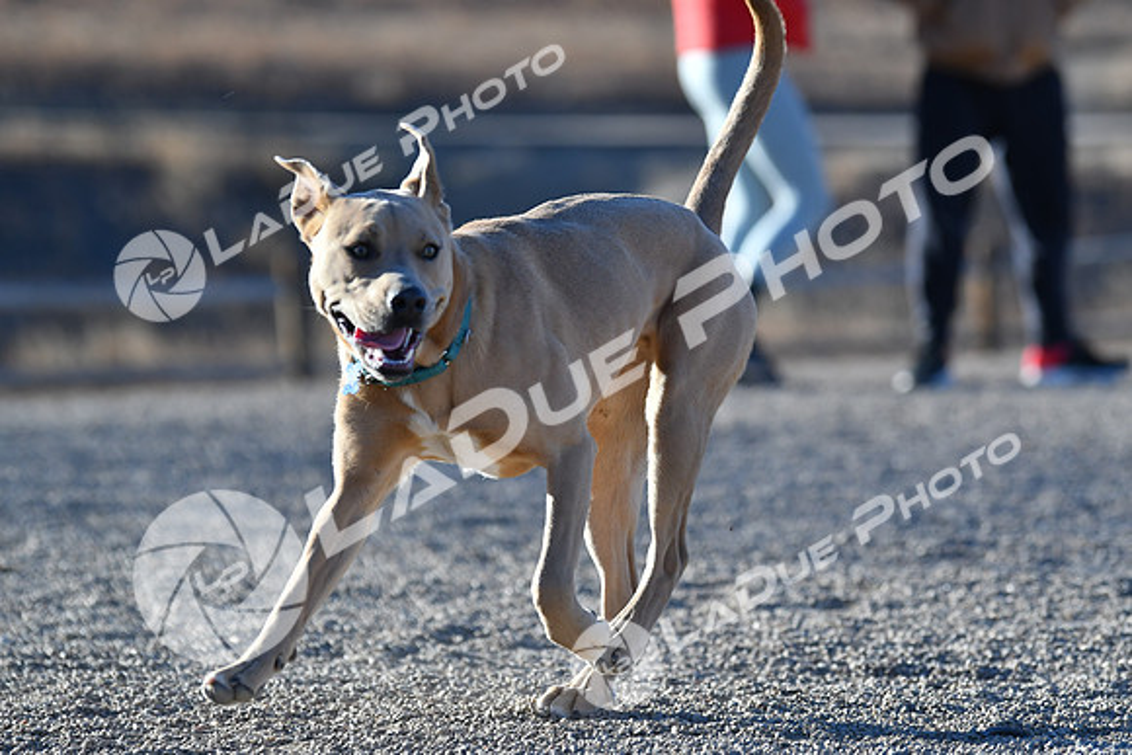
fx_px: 6133
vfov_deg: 7.0
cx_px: 566
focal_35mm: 195
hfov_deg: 10.5
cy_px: 378
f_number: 2.8
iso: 360
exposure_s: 1/4000
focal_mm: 130
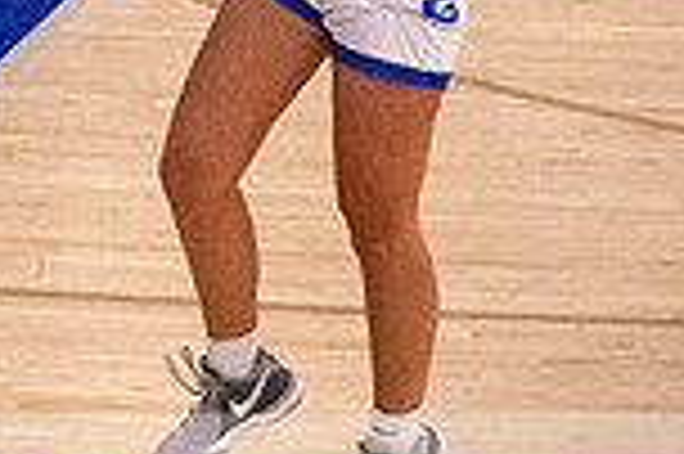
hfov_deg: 3.6
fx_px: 10913
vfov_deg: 2.4
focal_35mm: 575
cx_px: 126
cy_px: -206
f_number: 6.3
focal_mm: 120
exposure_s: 1/1000
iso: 18000
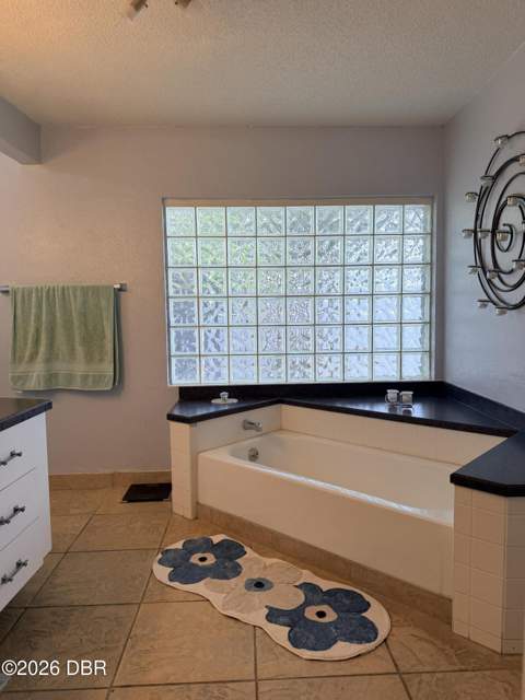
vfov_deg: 71.6
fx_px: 485
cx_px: 262
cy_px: 350
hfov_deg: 56.8
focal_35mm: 24
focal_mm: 6.76
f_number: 1.78
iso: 125
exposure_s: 1/206
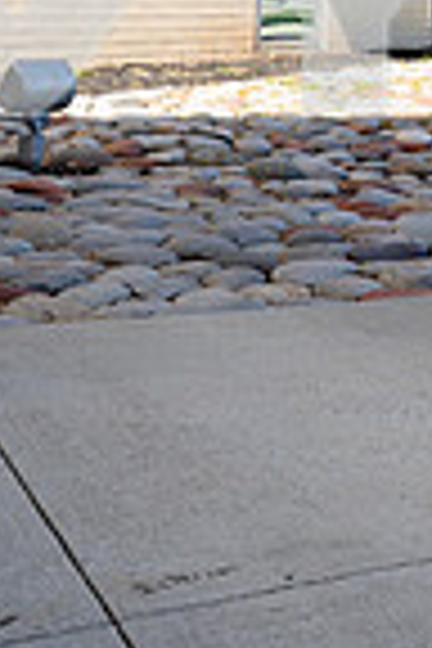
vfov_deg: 22.1
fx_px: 1350
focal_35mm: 75
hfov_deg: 17.6
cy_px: -338
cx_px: 464
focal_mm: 24
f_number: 8
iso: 200
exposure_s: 1/125
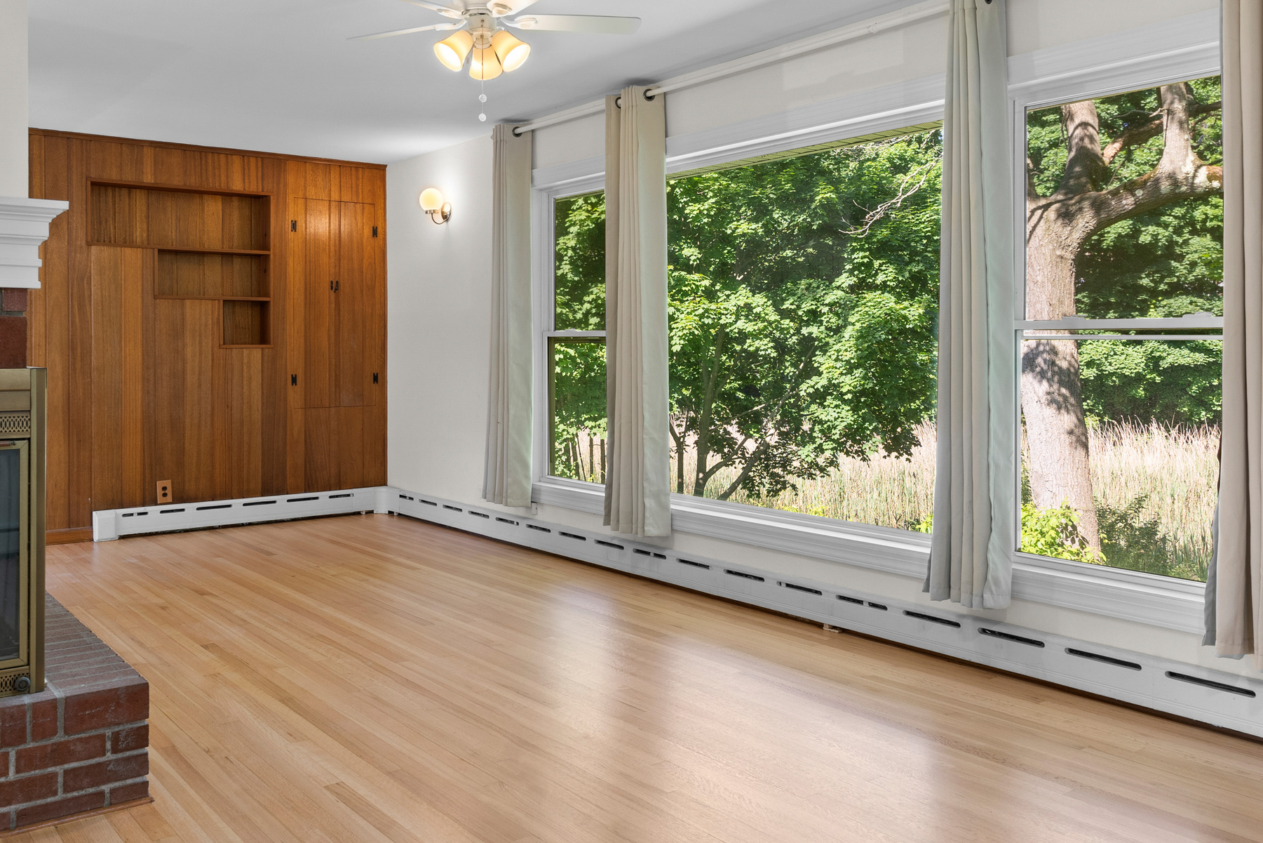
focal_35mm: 29
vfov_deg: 44.6
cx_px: 491
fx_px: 1017
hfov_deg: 63.0
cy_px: 319
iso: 250
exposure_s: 1/4
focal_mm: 17
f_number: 9
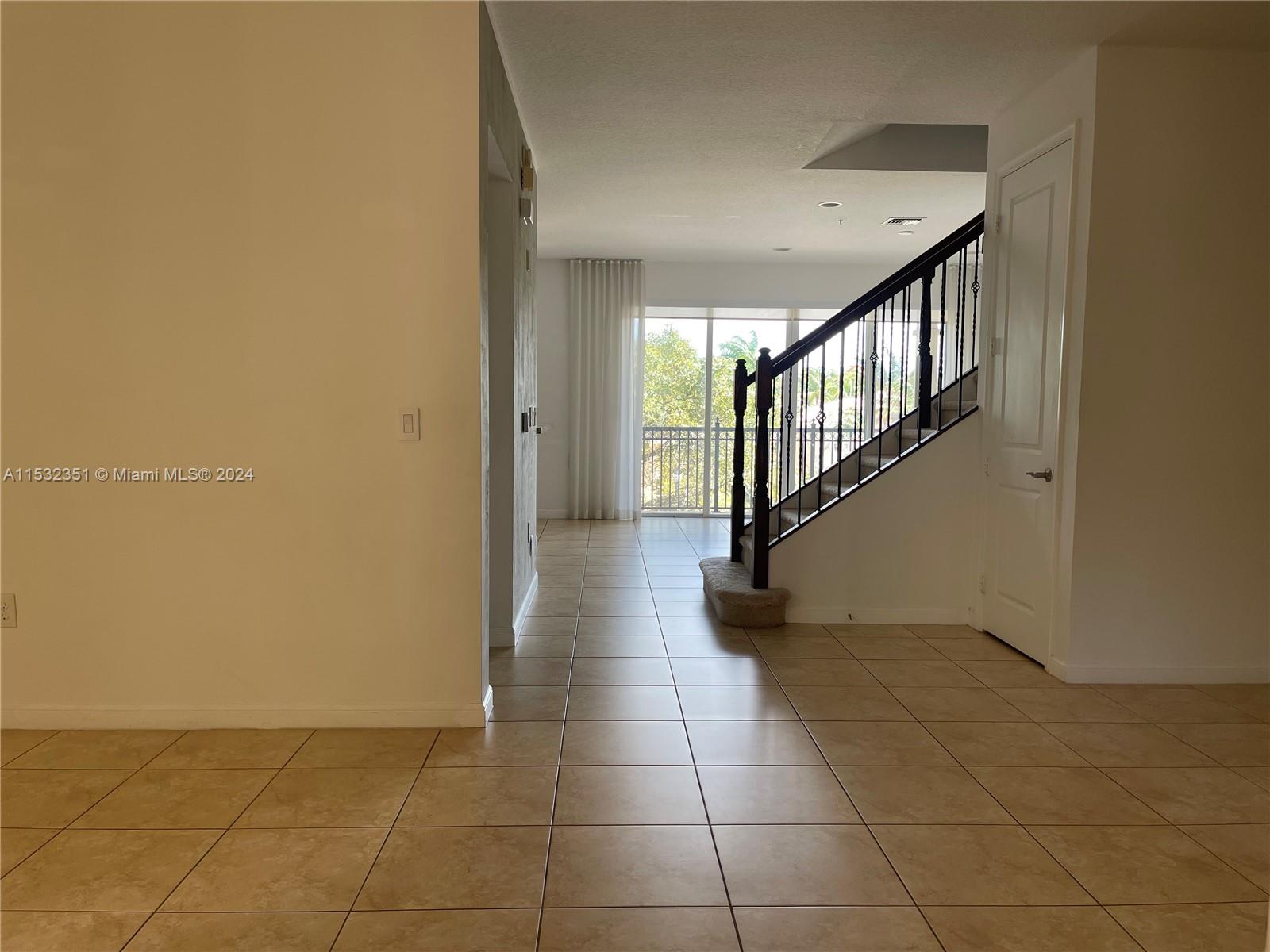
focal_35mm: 25
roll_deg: -0.9
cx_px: 635
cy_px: 476
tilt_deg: -5.1
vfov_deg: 54.9
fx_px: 917
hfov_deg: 69.4
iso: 50
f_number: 1.6
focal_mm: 5.1
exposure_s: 1/121
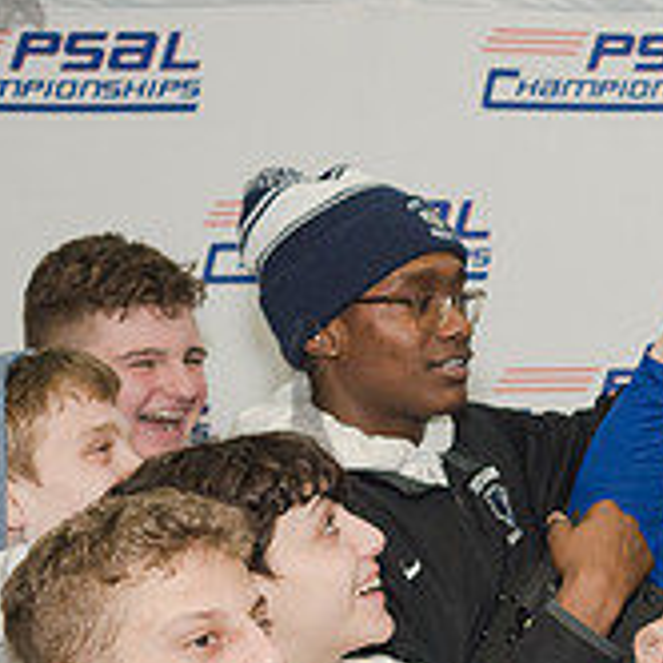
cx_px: 1112
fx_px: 2752
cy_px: 556
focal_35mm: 127
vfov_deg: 13.6
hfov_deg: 12.7
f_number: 5
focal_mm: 35
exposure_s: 1/250
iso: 1600
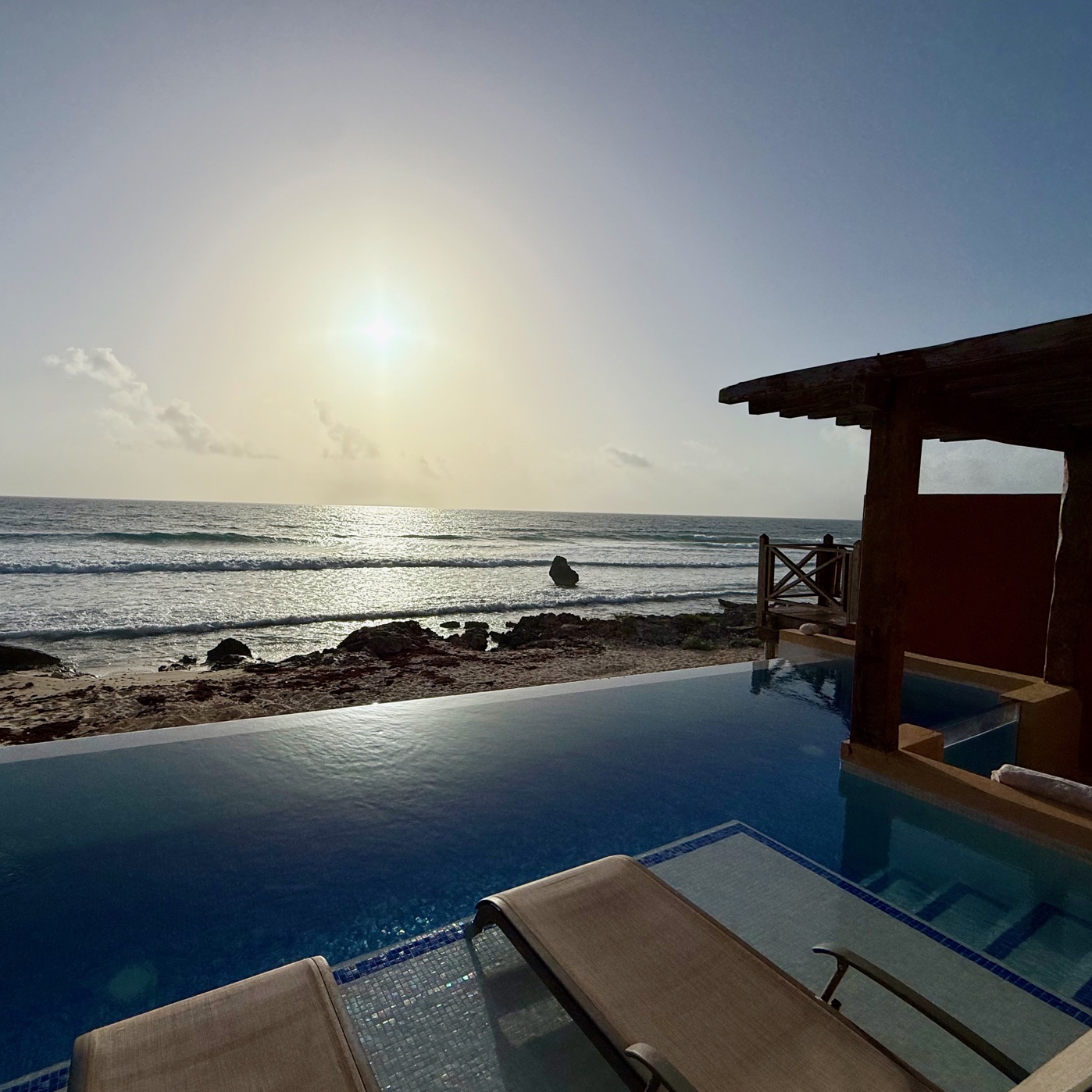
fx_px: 607
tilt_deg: -2.9
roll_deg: -1.4
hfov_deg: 83.5
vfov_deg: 84.0
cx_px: 473
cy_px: 541
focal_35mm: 17
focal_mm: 2.22
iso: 50
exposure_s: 1/27778
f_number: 2.2
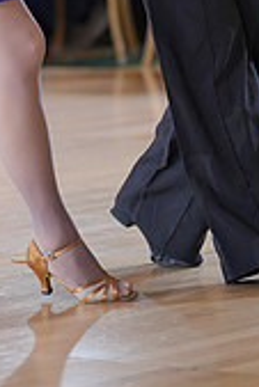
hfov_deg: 4.6
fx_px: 3252
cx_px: 33
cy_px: -156
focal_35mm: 302
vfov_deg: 6.7
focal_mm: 88
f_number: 2
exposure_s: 1/500
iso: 1000
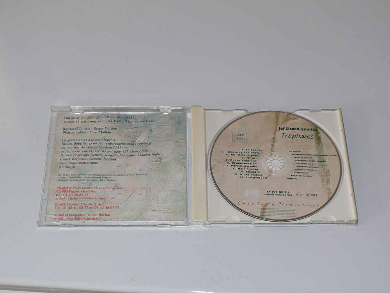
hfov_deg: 27.4
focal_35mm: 71
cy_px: 146
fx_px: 800
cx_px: 195
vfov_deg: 20.7
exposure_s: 1/30
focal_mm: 12
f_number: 3.2
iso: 100
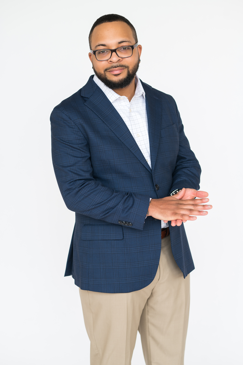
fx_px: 862
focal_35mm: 85
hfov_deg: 16.1
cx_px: 122
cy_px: 182
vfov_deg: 23.9
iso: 400
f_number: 3.5
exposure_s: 1/250
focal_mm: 85
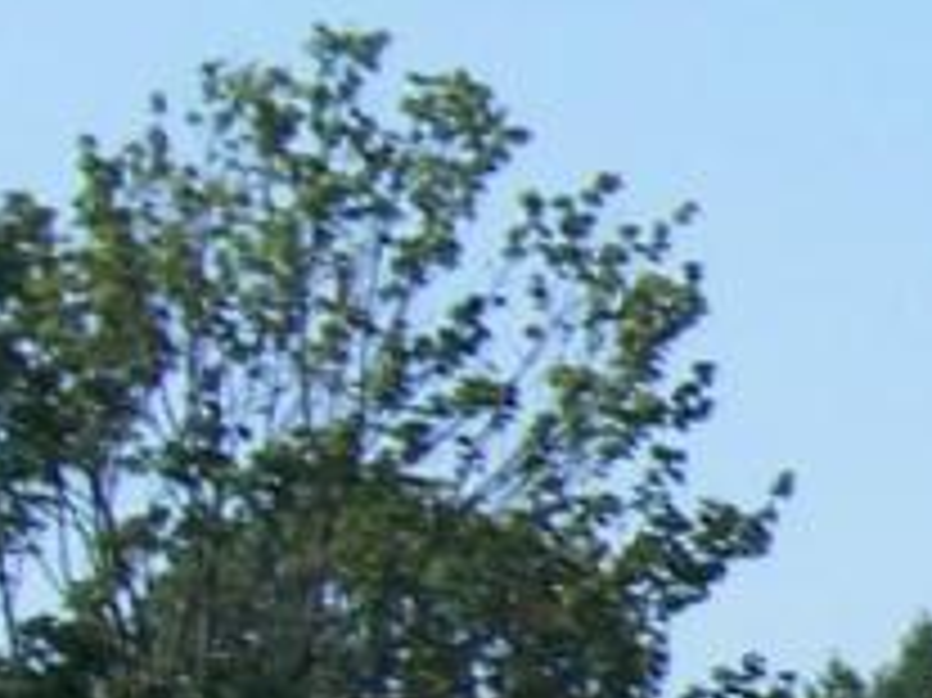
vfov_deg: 8.3
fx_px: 4790
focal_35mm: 178
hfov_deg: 9.8
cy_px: 675
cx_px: 2220
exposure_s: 1/500
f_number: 4.5
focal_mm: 6.2
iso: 80
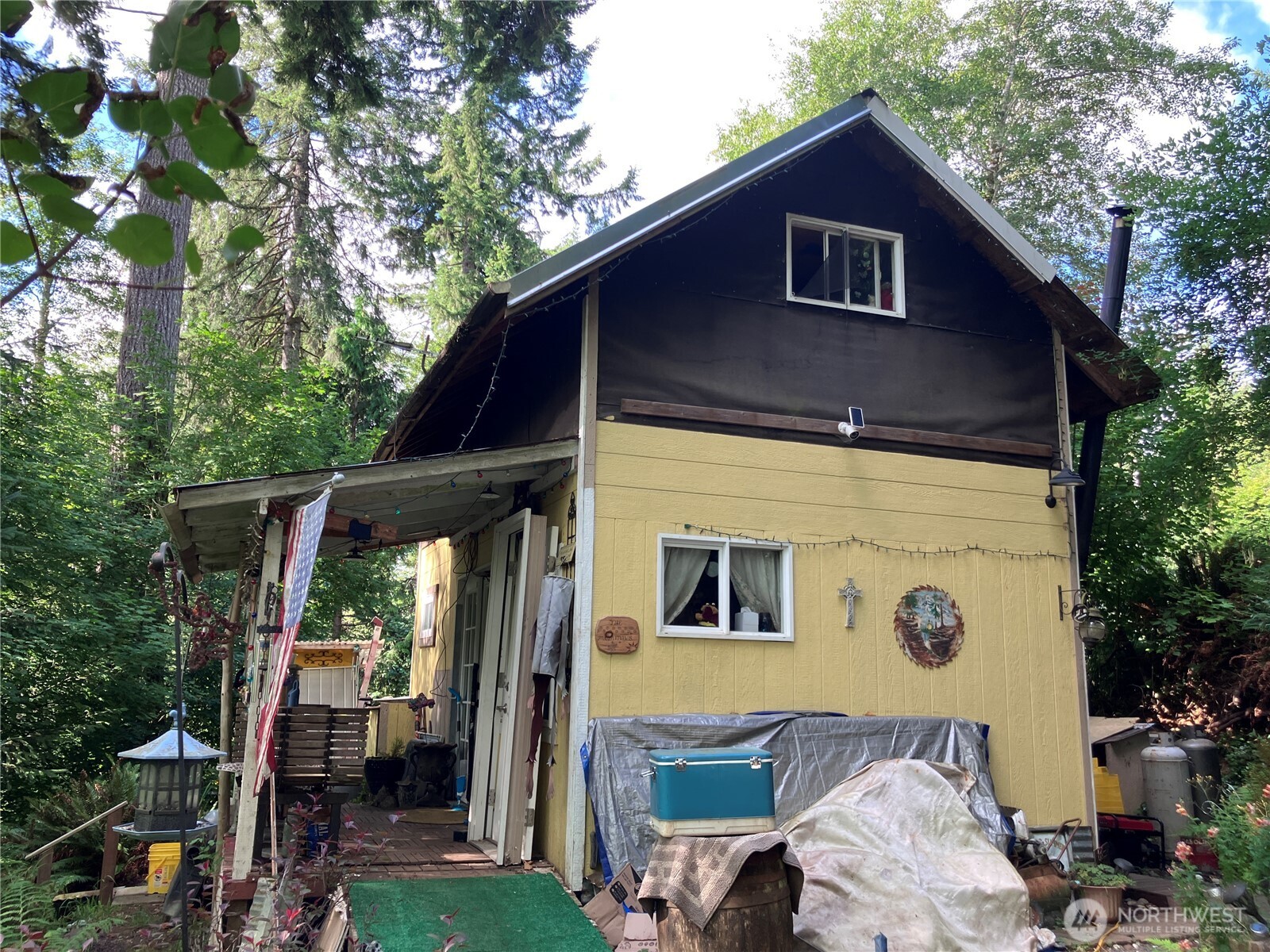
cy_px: 476
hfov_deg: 63.4
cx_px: 635
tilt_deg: +11.4
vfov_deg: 49.7
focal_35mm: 28
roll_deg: -1.8
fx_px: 1027
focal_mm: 3.99
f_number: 1.8
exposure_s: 1/121
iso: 32
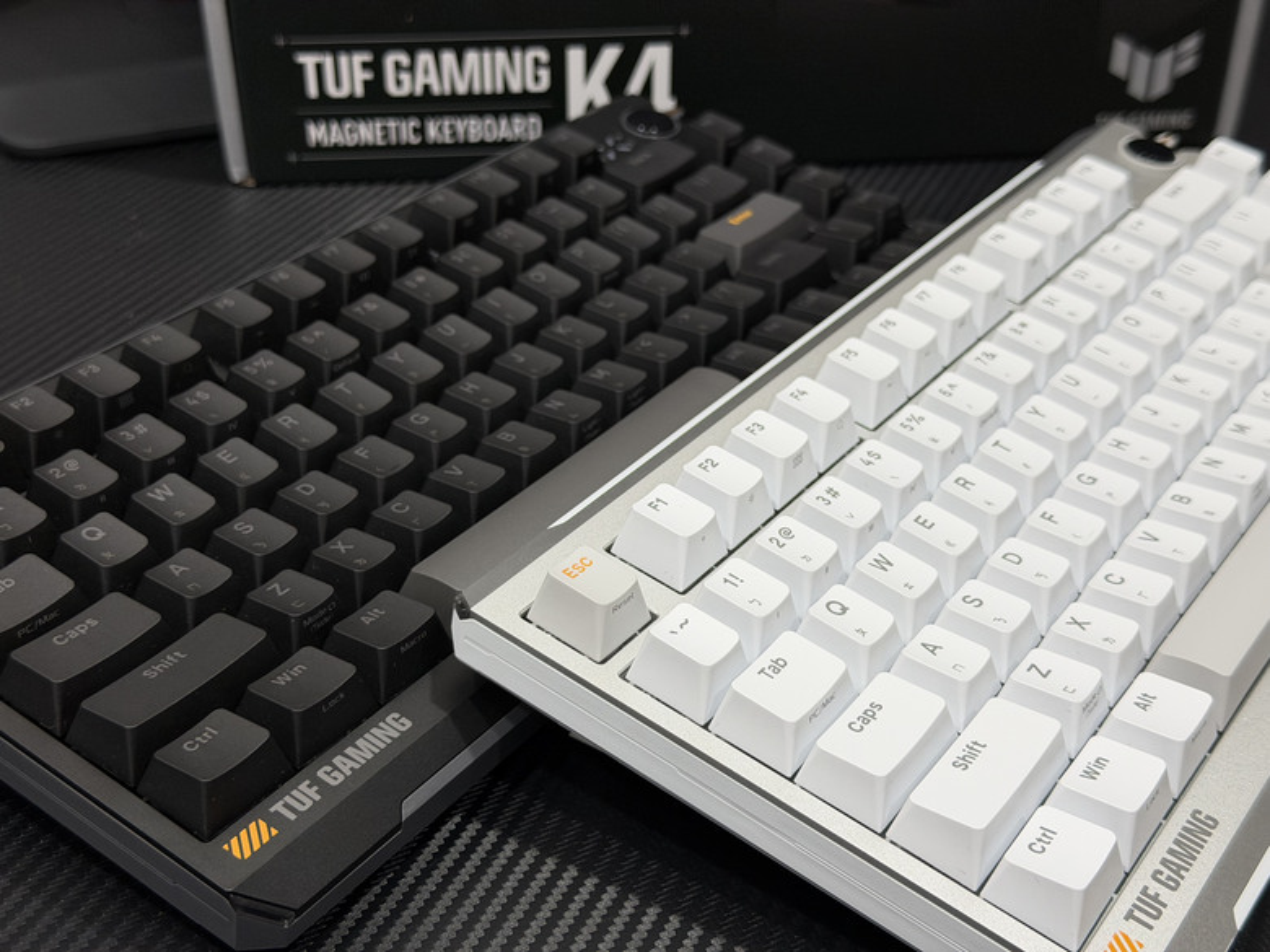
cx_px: 635
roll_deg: +0.0
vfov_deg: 30.3
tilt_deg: -31.8
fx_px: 1761
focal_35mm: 48
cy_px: 476
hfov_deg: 39.7
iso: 125
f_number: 1.78
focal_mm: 6.76
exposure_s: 1/60
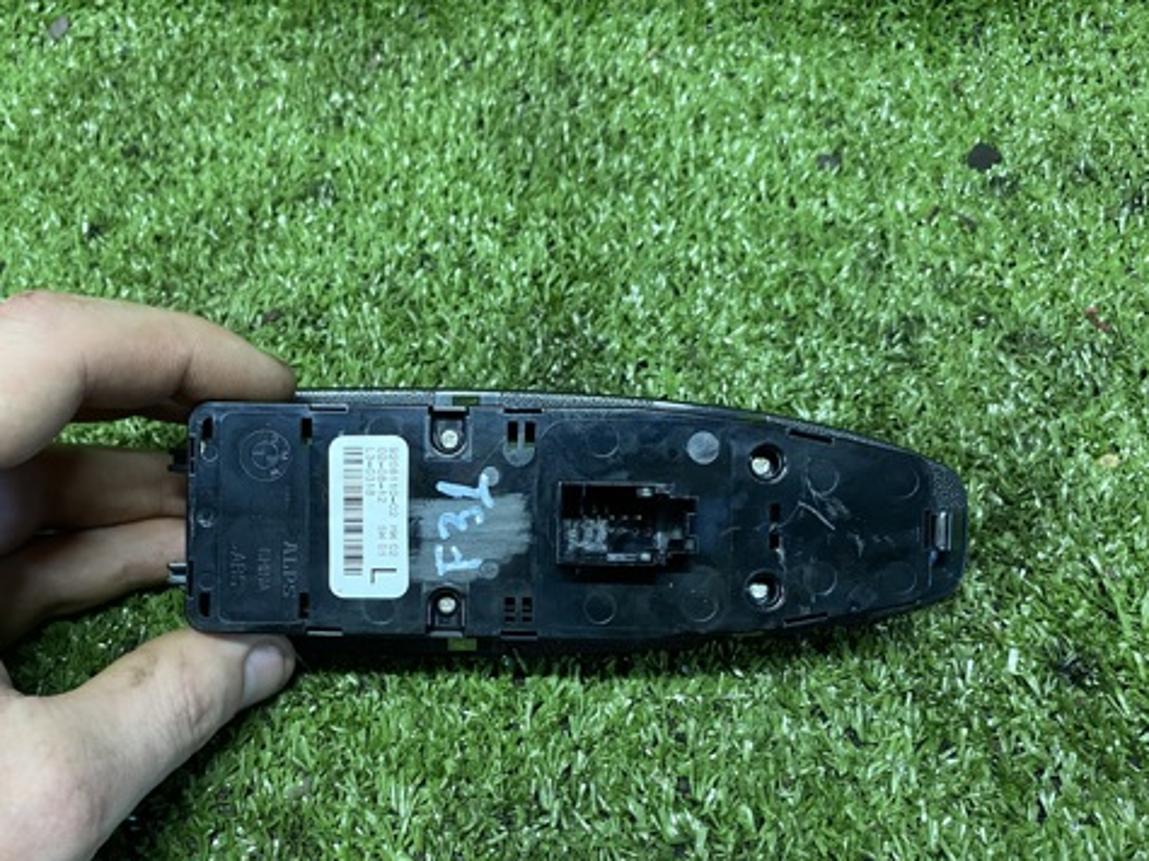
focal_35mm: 35
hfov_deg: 52.4
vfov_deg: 40.4
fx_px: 1161
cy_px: 543
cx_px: 479
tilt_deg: -52.6
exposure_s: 1/60
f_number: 1.8
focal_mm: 4.25
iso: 200
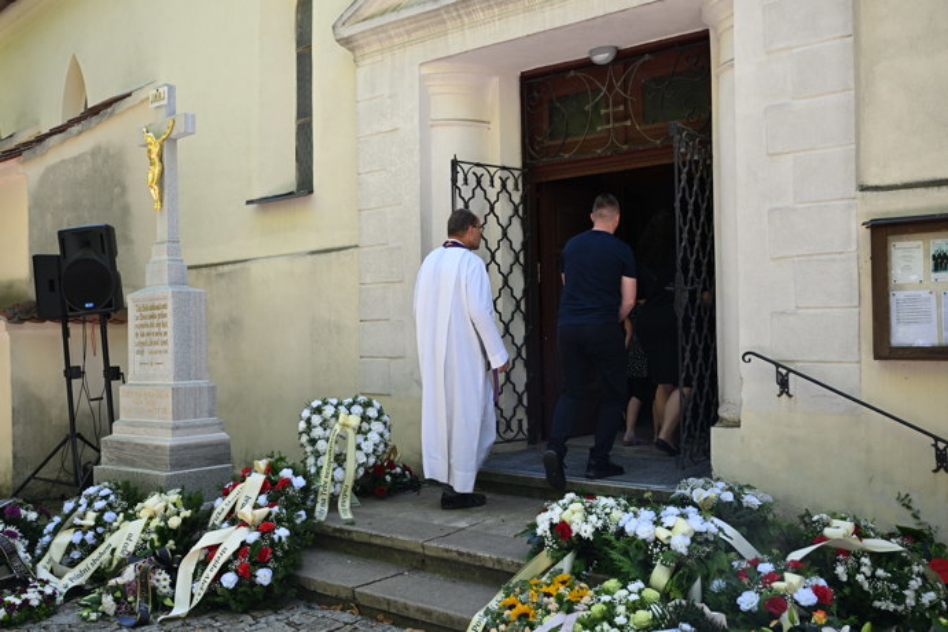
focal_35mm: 35
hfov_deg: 54.4
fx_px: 922
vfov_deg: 37.9
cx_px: 474
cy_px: 316
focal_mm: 35
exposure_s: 1/1000
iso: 1250
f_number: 5
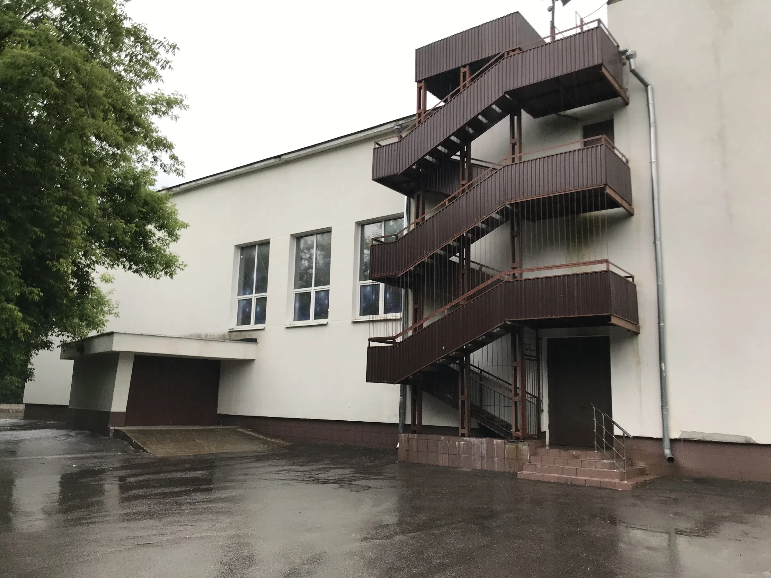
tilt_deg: +13.3
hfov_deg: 63.4
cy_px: 289
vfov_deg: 49.7
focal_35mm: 28
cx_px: 386
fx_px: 624
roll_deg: -0.7
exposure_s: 1/50
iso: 25
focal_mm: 3.99
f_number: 1.8
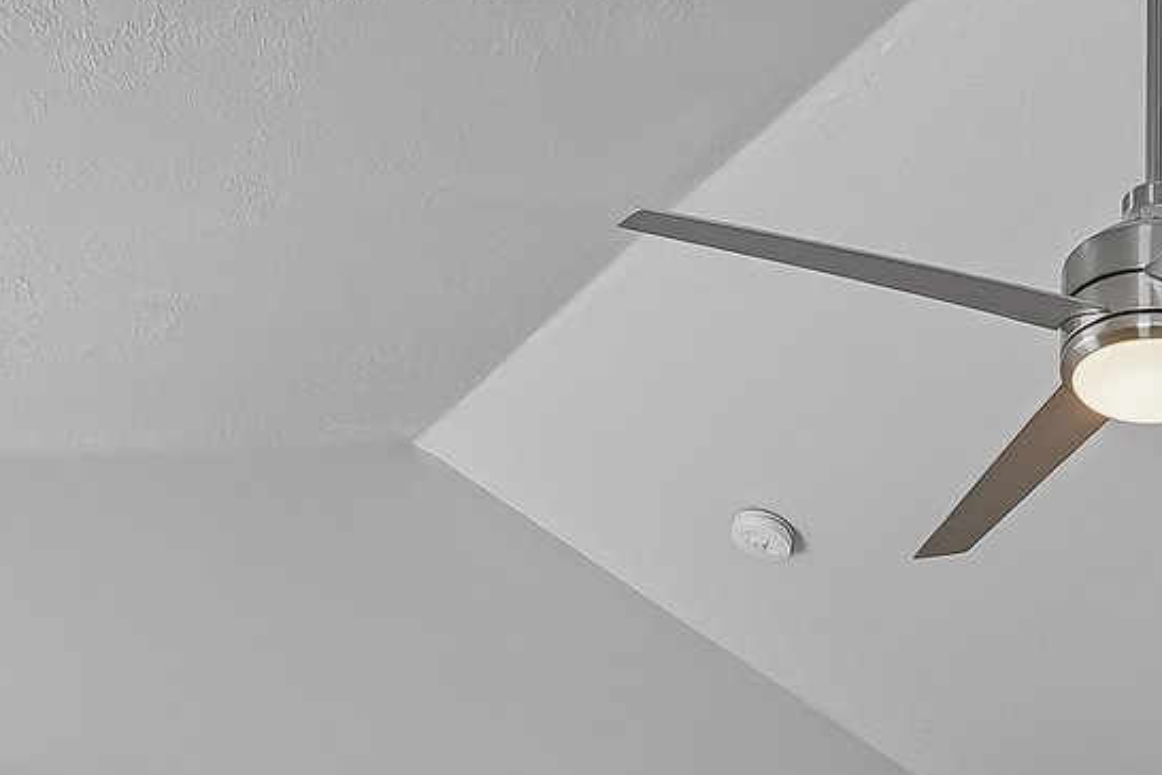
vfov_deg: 18.1
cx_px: 1000
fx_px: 1937
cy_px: 1389
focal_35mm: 60
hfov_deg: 32.1
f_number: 8
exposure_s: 1/15
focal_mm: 16
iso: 400
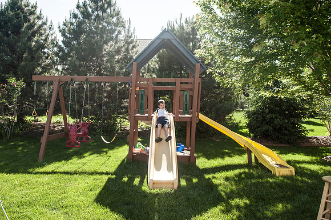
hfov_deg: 67.5
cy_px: 110
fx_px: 248
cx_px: 166
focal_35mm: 27
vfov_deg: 47.8
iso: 400
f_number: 5
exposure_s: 1/2000
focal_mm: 18
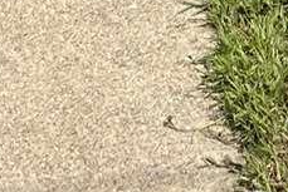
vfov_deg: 4.6
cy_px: -560
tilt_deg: -9.8
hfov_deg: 7.5
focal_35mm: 272
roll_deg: -2.2
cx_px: 304
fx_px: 2177
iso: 50
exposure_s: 1/3968
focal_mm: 5.7
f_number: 1.5
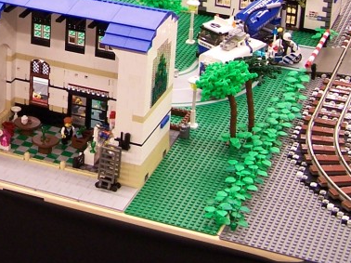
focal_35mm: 103
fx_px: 1044
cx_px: -12
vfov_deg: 14.0
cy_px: -33
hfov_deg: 18.5
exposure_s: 1/2
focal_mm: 6.3
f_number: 2.8
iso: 80
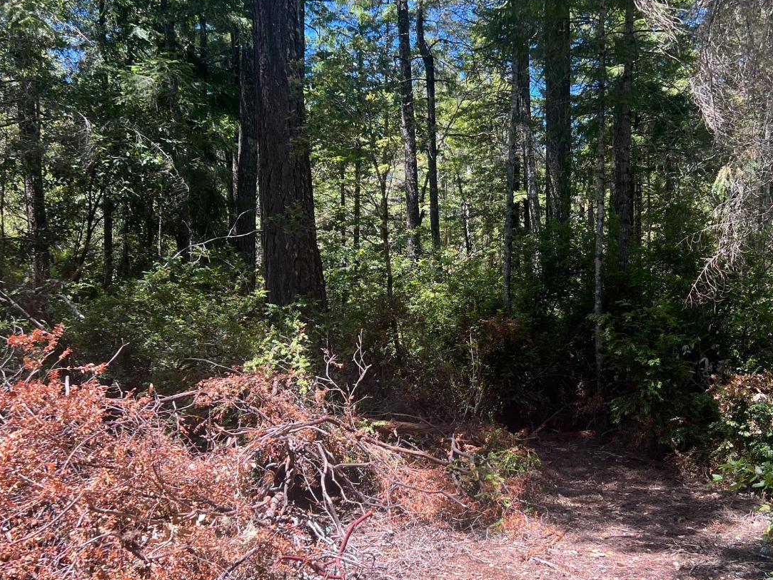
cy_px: 311
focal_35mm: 36
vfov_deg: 39.7
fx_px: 804
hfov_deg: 51.1
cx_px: 454
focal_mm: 5.7
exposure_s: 1/394
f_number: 1.5
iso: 50
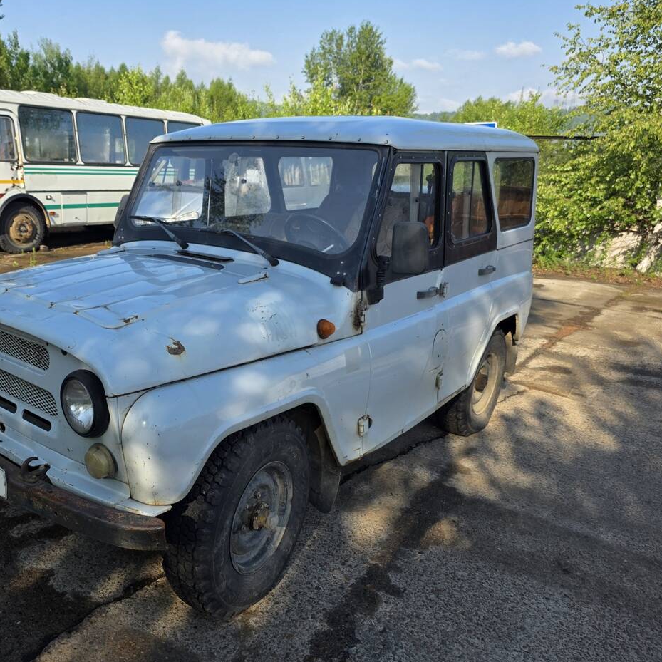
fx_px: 606
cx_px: 215
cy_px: 323
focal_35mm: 28
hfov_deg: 56.0
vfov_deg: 57.3
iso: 80
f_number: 1.7
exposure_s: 1/2715
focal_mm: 6.3
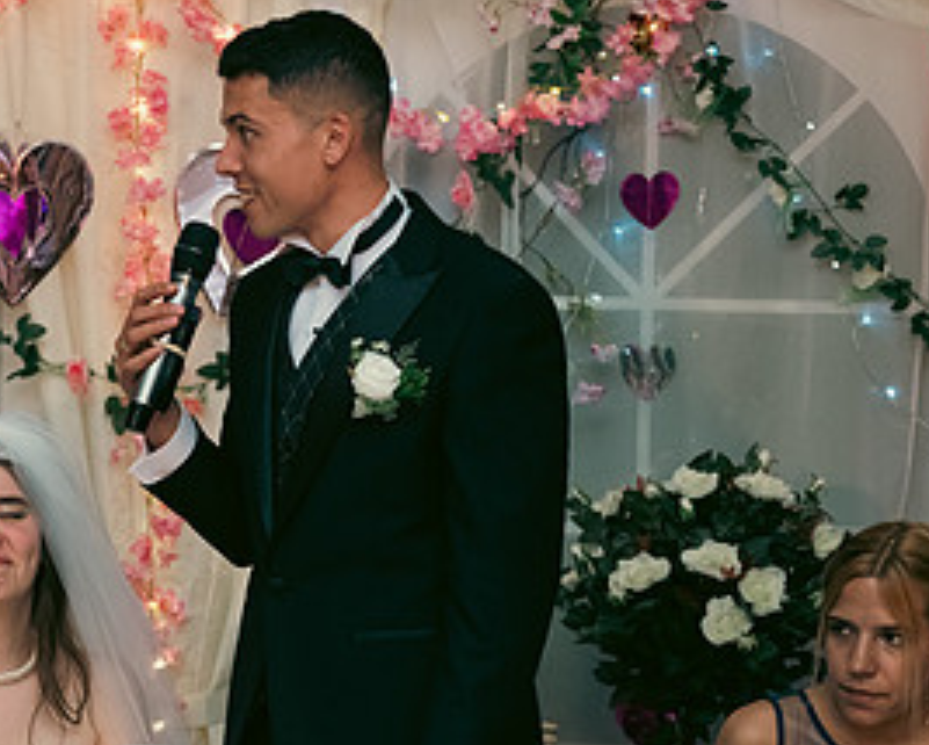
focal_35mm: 114
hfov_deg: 16.8
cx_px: 233
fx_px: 3137
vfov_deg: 13.5
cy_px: 472
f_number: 3.5
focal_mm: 56
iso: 800
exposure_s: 1/160
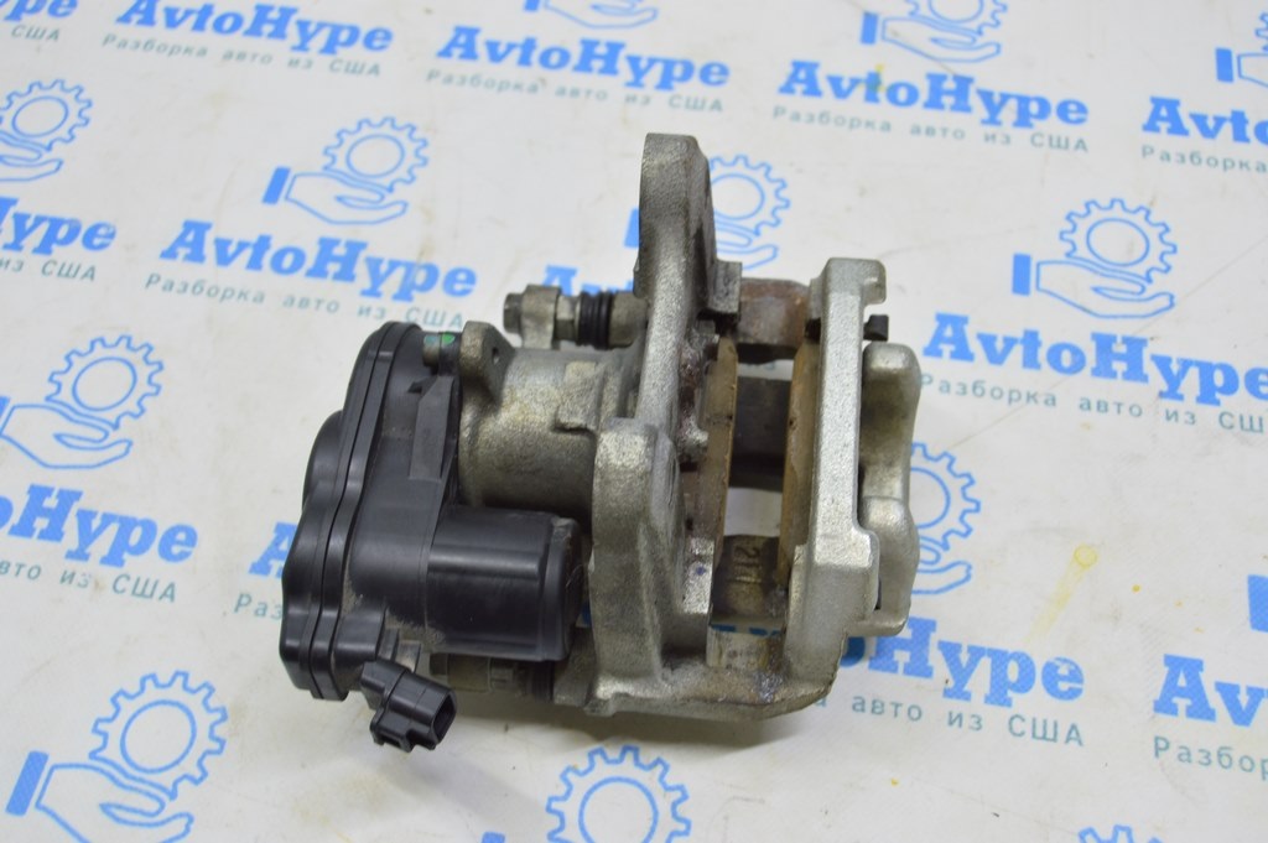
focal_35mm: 39
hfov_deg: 49.6
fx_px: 1373
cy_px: 422
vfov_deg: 34.2
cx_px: 634
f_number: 5.6
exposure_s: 1/20
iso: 400
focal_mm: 26
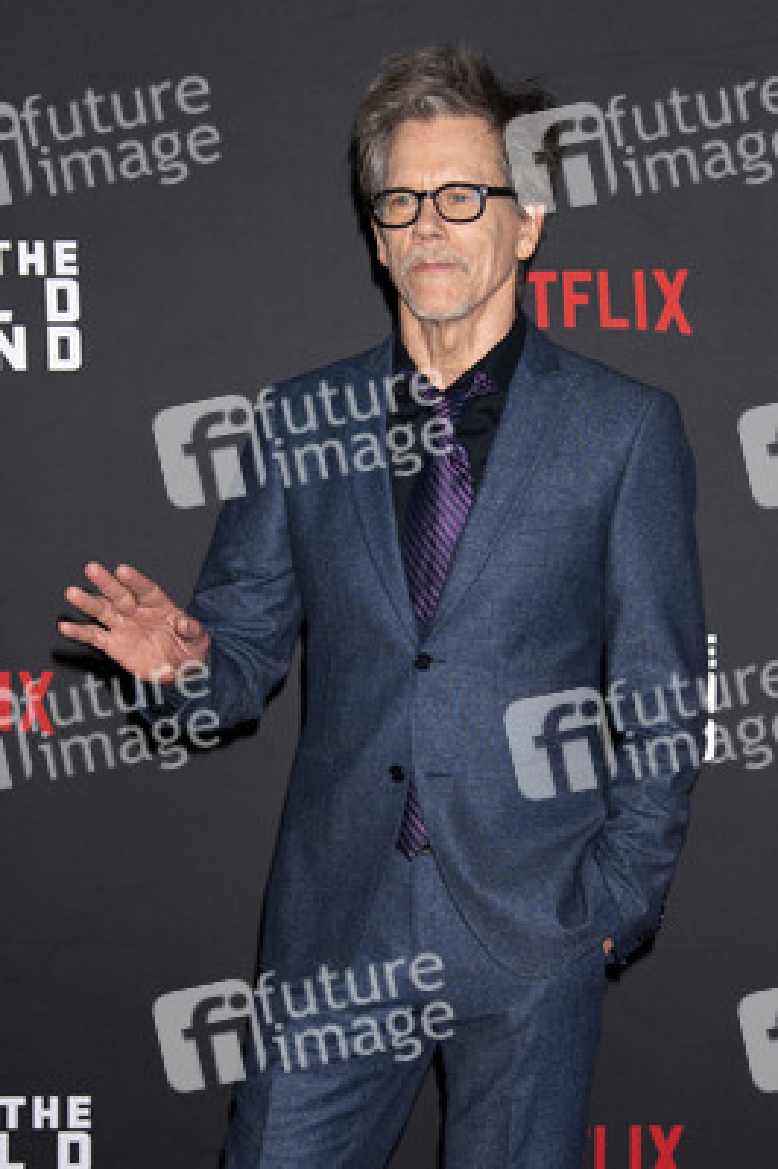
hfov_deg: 26.9
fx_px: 1624
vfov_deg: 39.6
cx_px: 389
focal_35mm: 50
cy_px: 584
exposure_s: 1/200
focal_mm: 50
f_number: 5
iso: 400
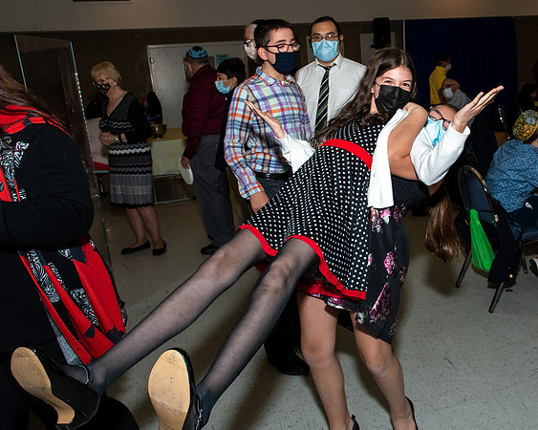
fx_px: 532
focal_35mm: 33
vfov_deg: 43.9
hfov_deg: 52.2
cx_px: 375
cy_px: 180
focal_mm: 17
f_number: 6.3
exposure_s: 1/250
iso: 500
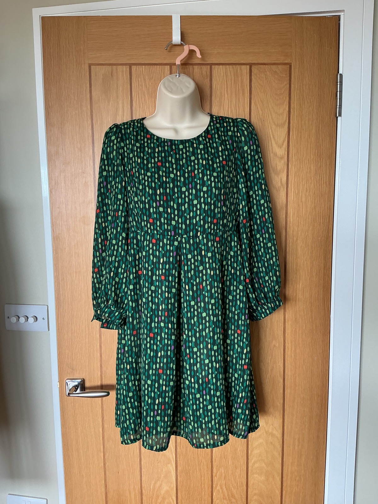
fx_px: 422
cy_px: 252
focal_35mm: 29
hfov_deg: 48.2
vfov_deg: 61.7
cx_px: 189
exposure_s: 1/60
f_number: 1.8
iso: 64
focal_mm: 3
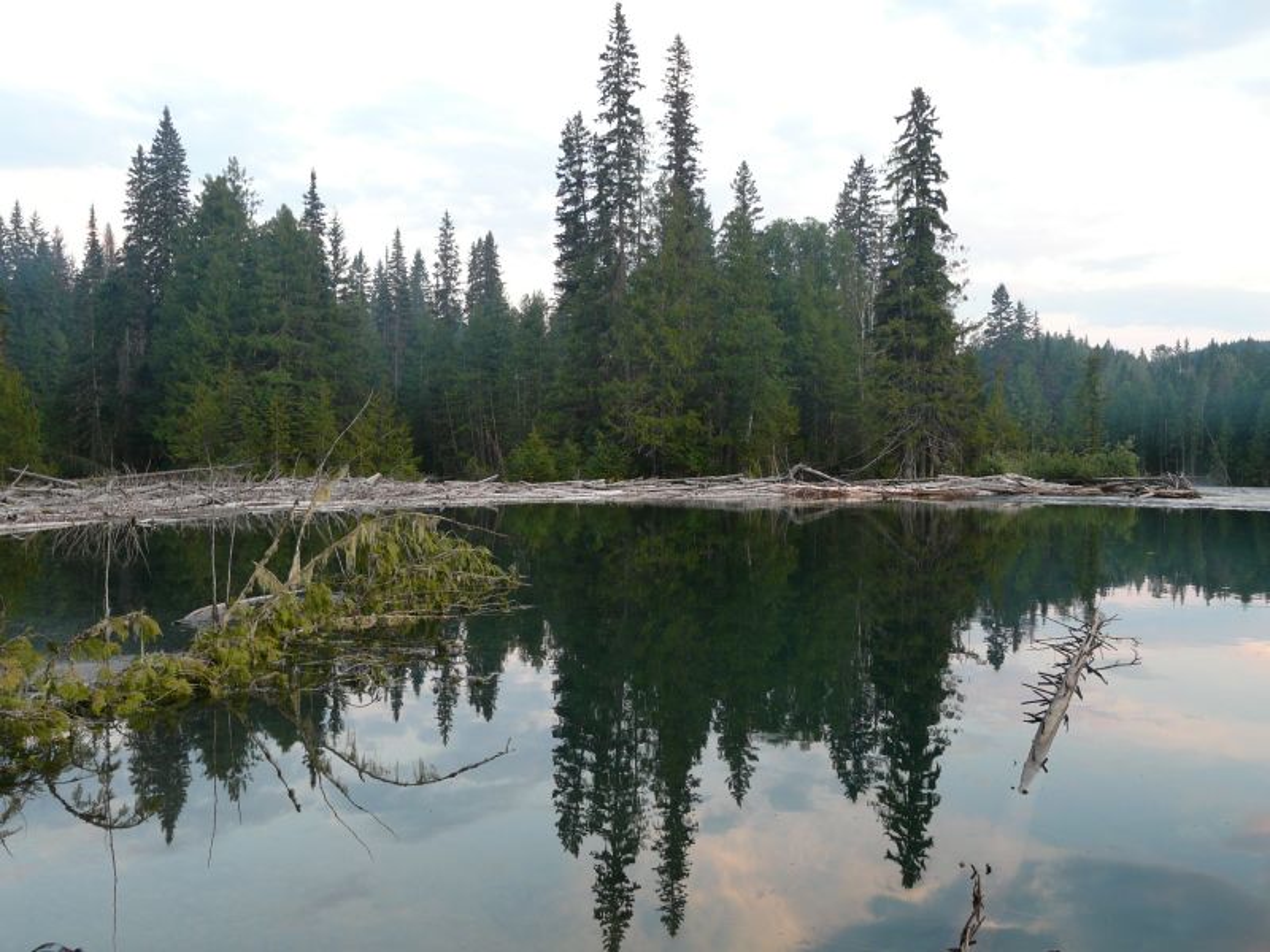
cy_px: 476
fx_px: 1284
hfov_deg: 52.6
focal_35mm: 35
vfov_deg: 40.7
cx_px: 635
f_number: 2.8
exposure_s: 1/15
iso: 100
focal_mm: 5.7
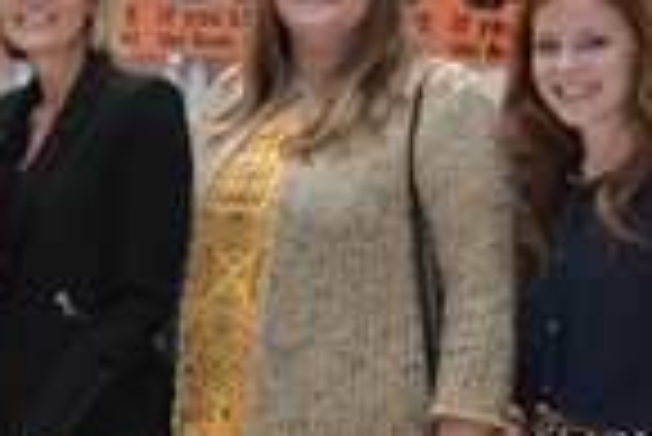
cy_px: 308
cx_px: -144
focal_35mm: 93
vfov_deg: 14.7
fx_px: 1686
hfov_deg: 20.4
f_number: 4.5
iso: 400
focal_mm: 18
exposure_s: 1/80
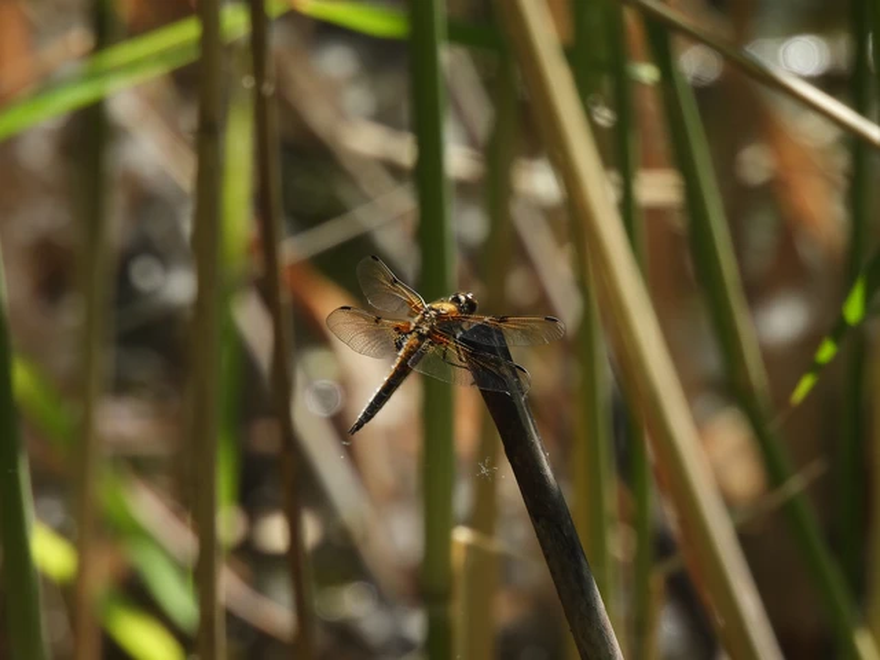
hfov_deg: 2.0
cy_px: 330
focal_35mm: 1000
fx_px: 25422
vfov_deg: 1.5
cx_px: 440
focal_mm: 178
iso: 100
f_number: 6.3
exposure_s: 1/200
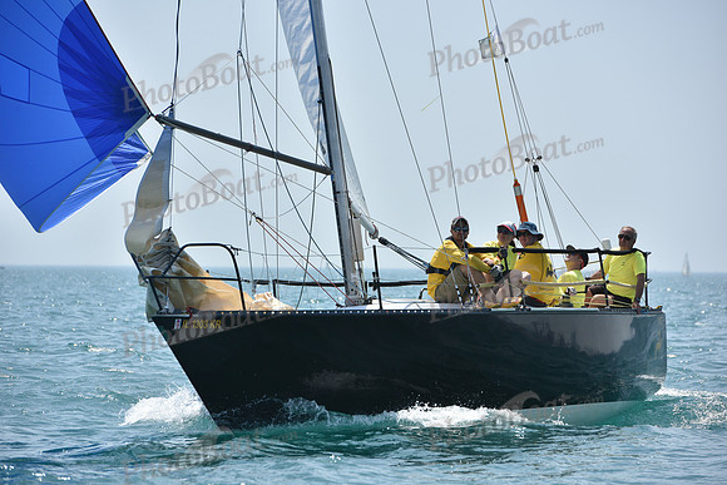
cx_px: 364
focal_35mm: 200
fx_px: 4040
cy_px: 242
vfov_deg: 6.9
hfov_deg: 10.3
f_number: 7.1
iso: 250
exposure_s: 1/1250
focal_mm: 200
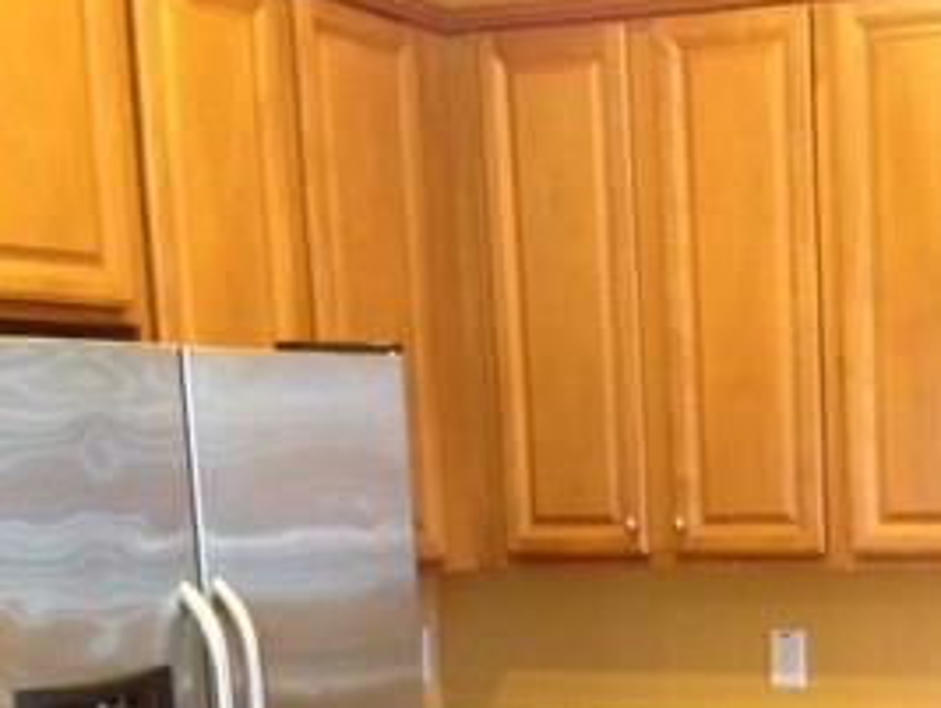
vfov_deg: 18.1
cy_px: 750
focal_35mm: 79
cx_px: 930
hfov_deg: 23.7
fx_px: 2150
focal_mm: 4.12
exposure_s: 1/20
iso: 320
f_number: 2.4
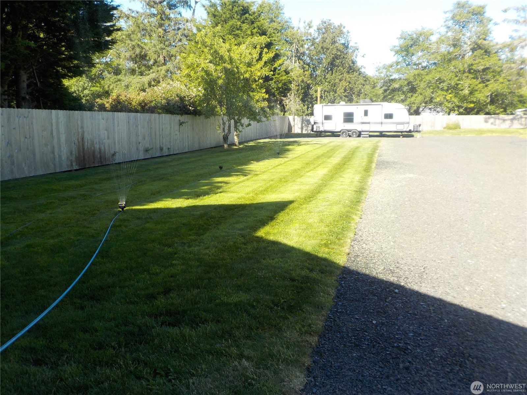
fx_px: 457
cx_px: 264
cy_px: 198
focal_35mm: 30
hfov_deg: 60.0
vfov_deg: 46.8
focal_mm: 4.1
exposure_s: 1/400
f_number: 3.3
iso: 125
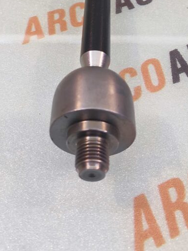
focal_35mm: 34
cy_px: 33
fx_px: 247
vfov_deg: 49.1
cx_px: 83
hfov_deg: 41.7
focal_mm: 4.74
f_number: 1.79
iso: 171
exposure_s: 1/33
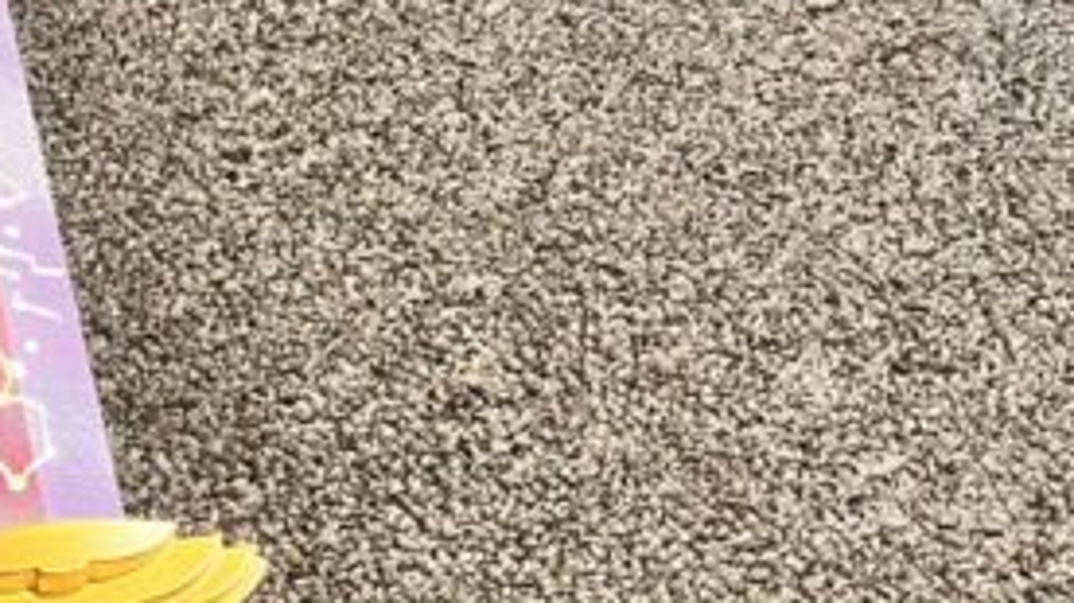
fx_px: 2334
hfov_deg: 24.6
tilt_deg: -56.1
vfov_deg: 14.7
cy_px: 401
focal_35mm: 82
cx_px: -27
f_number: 1.5
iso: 500
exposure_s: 1/40
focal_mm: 5.7
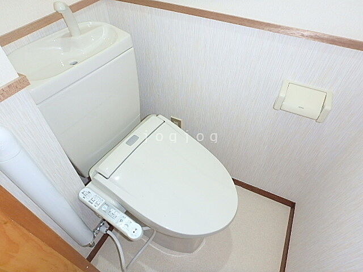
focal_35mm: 21
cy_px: 136
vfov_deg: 63.4
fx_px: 220
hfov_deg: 79.0
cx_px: 182
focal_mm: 3.7
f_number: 3.5
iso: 400
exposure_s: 1/30
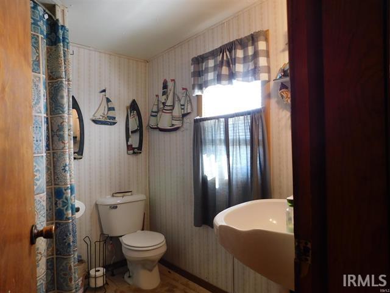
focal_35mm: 23
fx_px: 259
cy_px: 146
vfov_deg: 58.9
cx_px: 195
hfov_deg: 73.9
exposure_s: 1/30
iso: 180
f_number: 3
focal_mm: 4
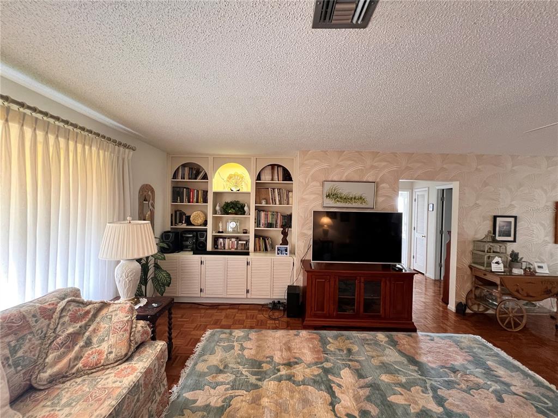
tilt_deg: -0.8
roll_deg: -1.4
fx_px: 210
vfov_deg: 89.9
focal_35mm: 13
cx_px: 279
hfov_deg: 106.2
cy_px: 209
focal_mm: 1.57
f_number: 1.8
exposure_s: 1/60
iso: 320
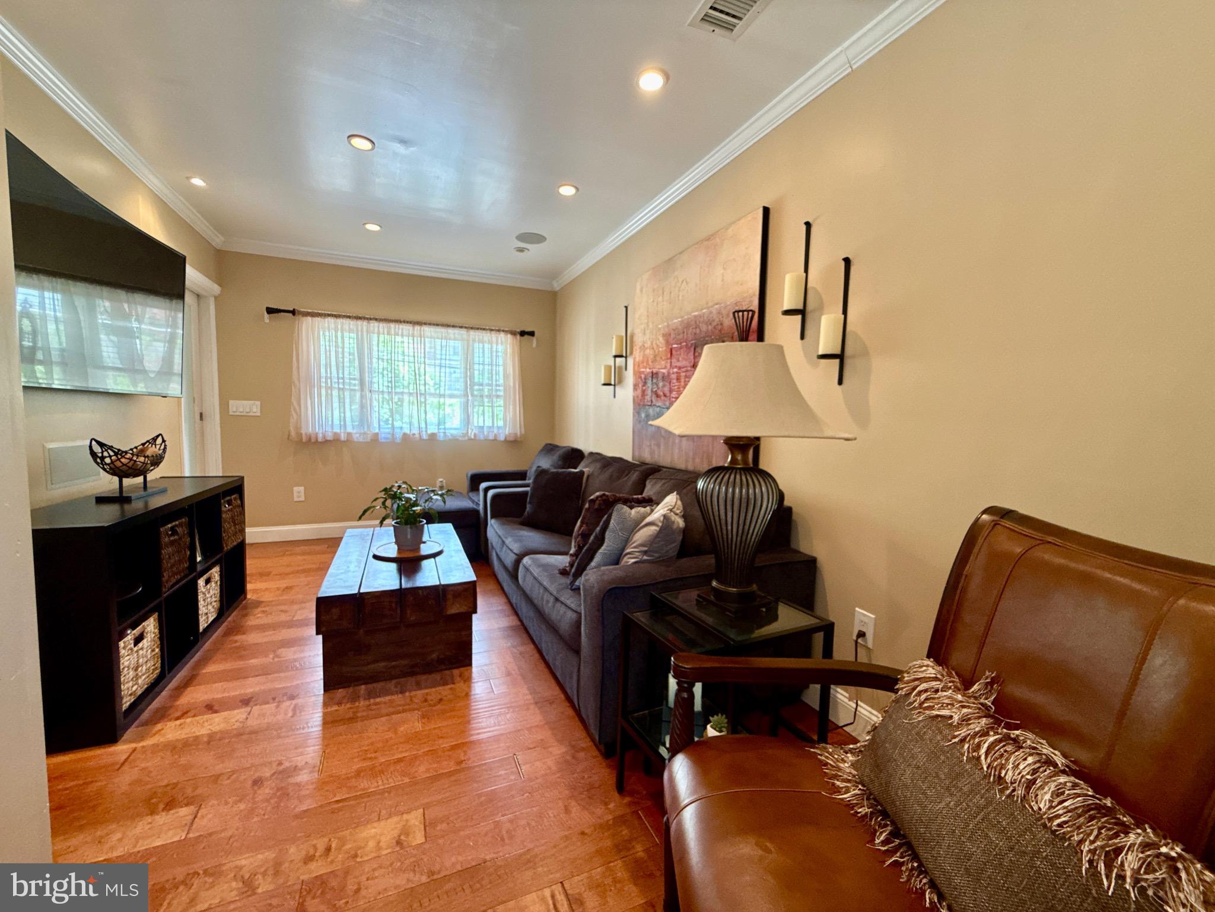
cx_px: 608
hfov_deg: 102.1
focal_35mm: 14
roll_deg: -1.0
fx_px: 491
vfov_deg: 85.7
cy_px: 456
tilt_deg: -4.3
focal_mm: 2.22
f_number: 2.2
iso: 200
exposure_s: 1/30
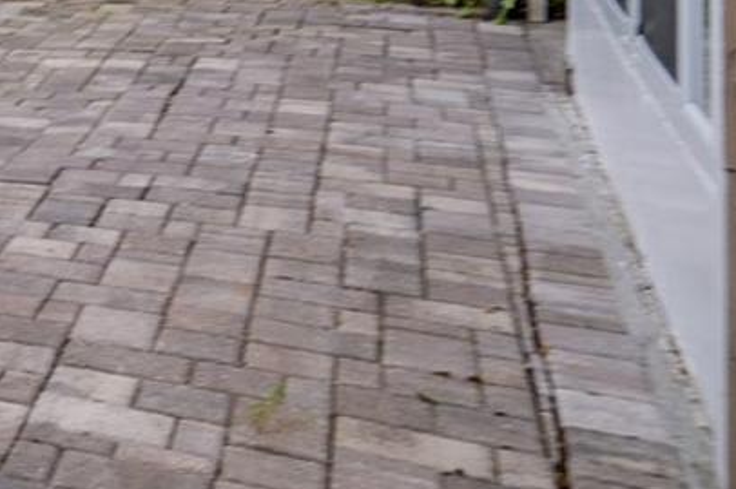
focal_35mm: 71
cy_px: -226
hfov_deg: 20.0
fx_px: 1450
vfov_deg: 17.4
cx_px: -611
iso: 320
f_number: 8
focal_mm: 18
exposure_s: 1/1.67
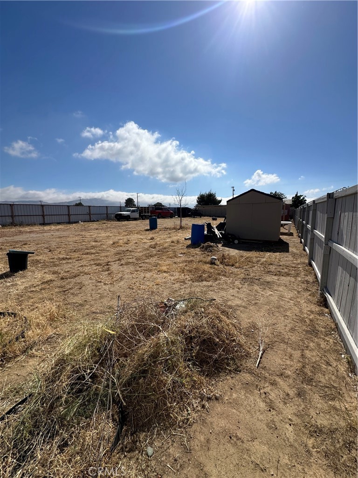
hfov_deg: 85.7
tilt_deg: -9.8
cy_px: 239
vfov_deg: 102.1
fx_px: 193
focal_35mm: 14
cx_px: 179
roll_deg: -1.3
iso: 50
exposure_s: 1/5814
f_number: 2.2
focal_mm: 2.22
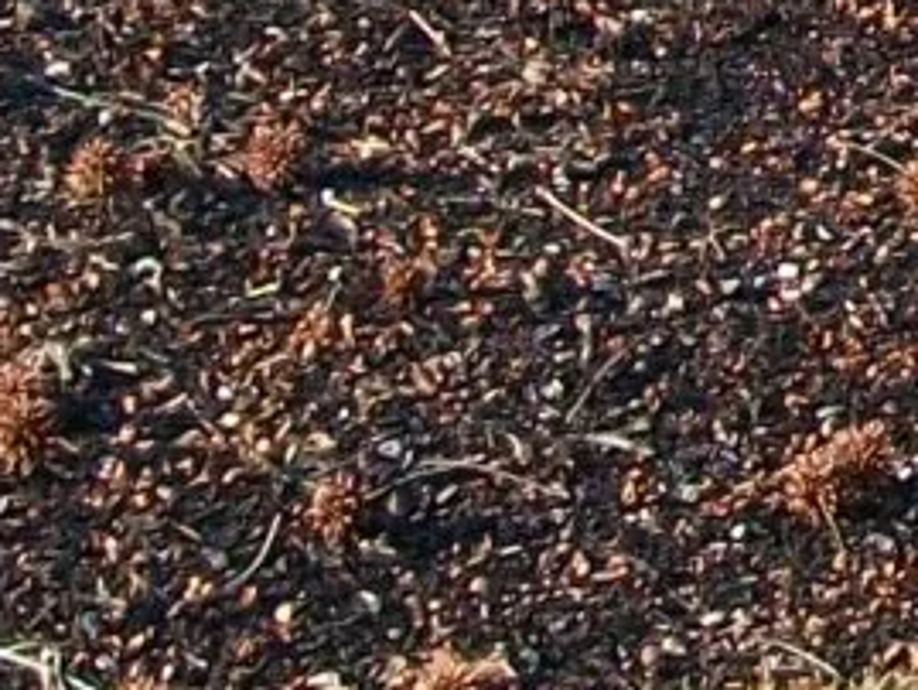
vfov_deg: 6.1
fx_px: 6314
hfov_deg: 7.9
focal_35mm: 238
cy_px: -782
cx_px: 1928
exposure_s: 1/320
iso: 80
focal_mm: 7.1
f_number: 3.2
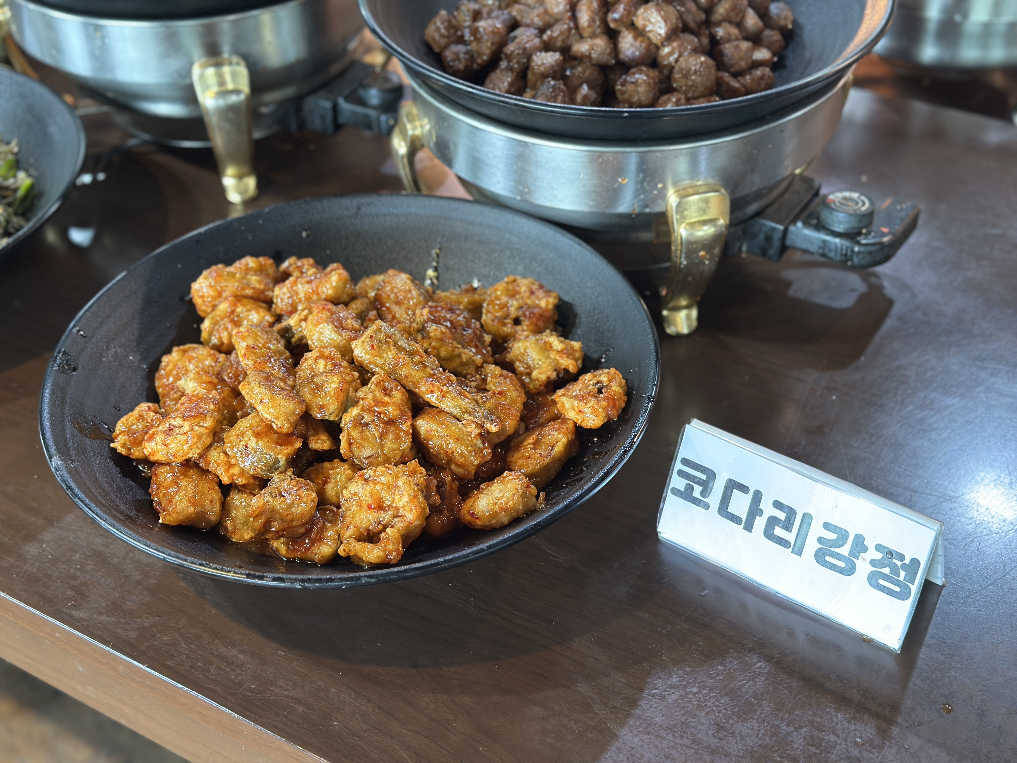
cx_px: 508
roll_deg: +2.1
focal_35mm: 48
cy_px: 382
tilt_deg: -40.1
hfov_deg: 39.7
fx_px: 1410
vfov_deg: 30.3
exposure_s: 1/40
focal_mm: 6.86
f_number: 1.78
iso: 250
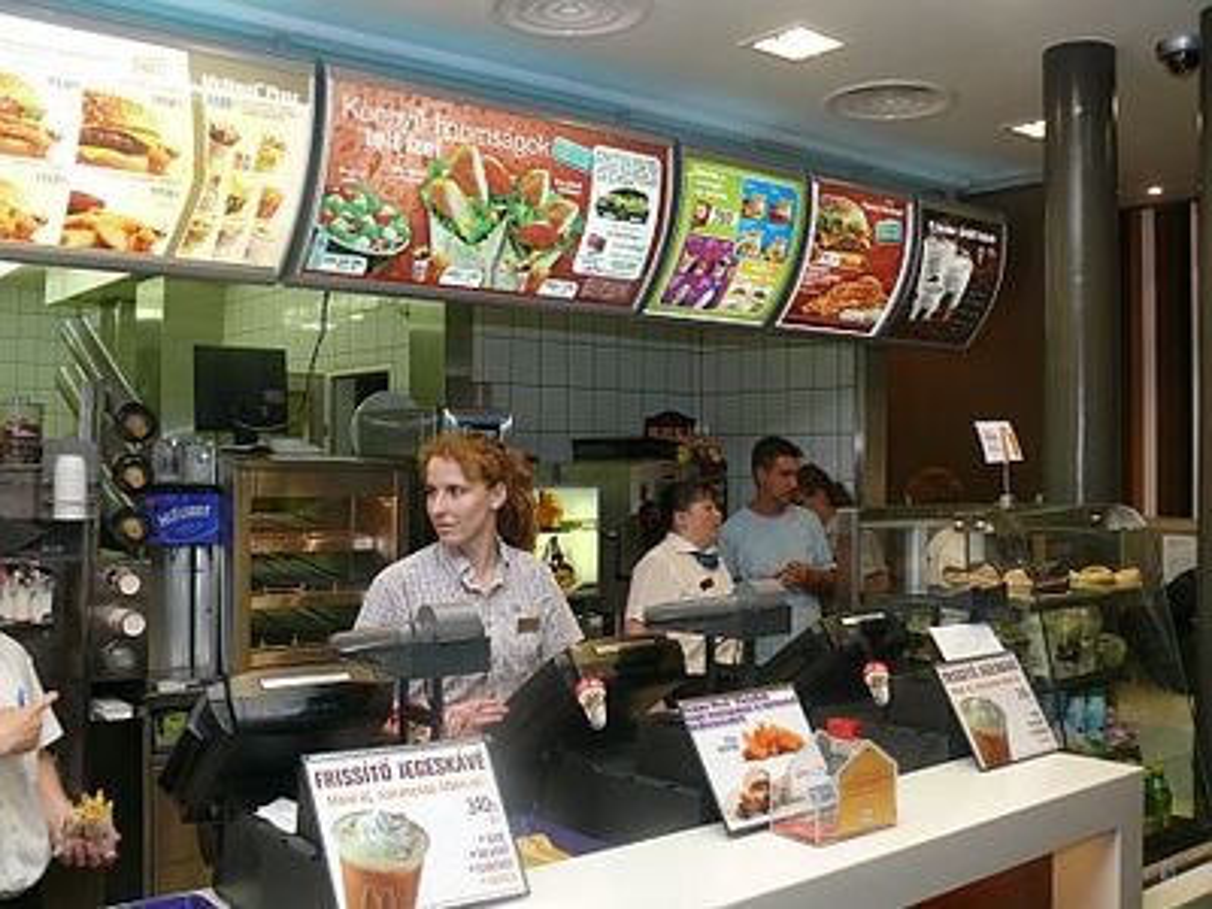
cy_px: 454
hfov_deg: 52.6
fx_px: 1225
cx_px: 606
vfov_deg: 40.7
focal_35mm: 35
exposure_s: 1/30
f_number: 4
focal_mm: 7.4
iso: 100
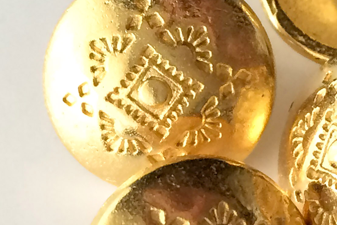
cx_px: 325
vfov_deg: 15.7
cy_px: 146
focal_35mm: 87
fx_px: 814
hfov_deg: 22.6
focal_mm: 4.15
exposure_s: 1/33
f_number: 2.2
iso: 100
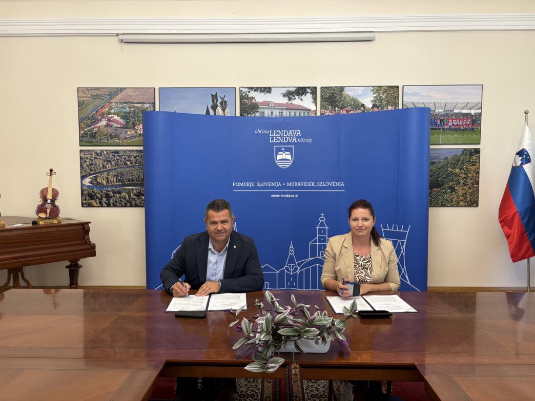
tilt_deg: -4.0
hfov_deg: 67.3
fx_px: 402
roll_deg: +0.3
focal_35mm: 26
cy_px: 200
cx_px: 268
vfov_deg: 53.1
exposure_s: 1/50
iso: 100
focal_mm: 5.96
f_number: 1.6
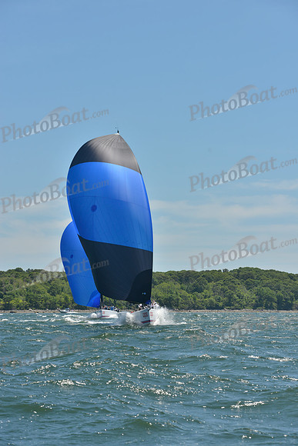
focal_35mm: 110
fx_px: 1365
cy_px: 223
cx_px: 149
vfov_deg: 18.6
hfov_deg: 12.5
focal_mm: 110
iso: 280
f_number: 8
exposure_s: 1/1250
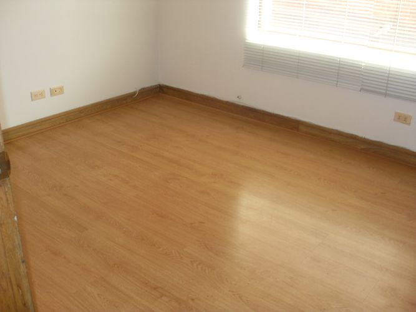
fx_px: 445
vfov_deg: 38.7
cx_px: 208
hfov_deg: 50.1
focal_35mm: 37
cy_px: 156
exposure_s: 1/45
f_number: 2.8
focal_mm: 6.3
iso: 100
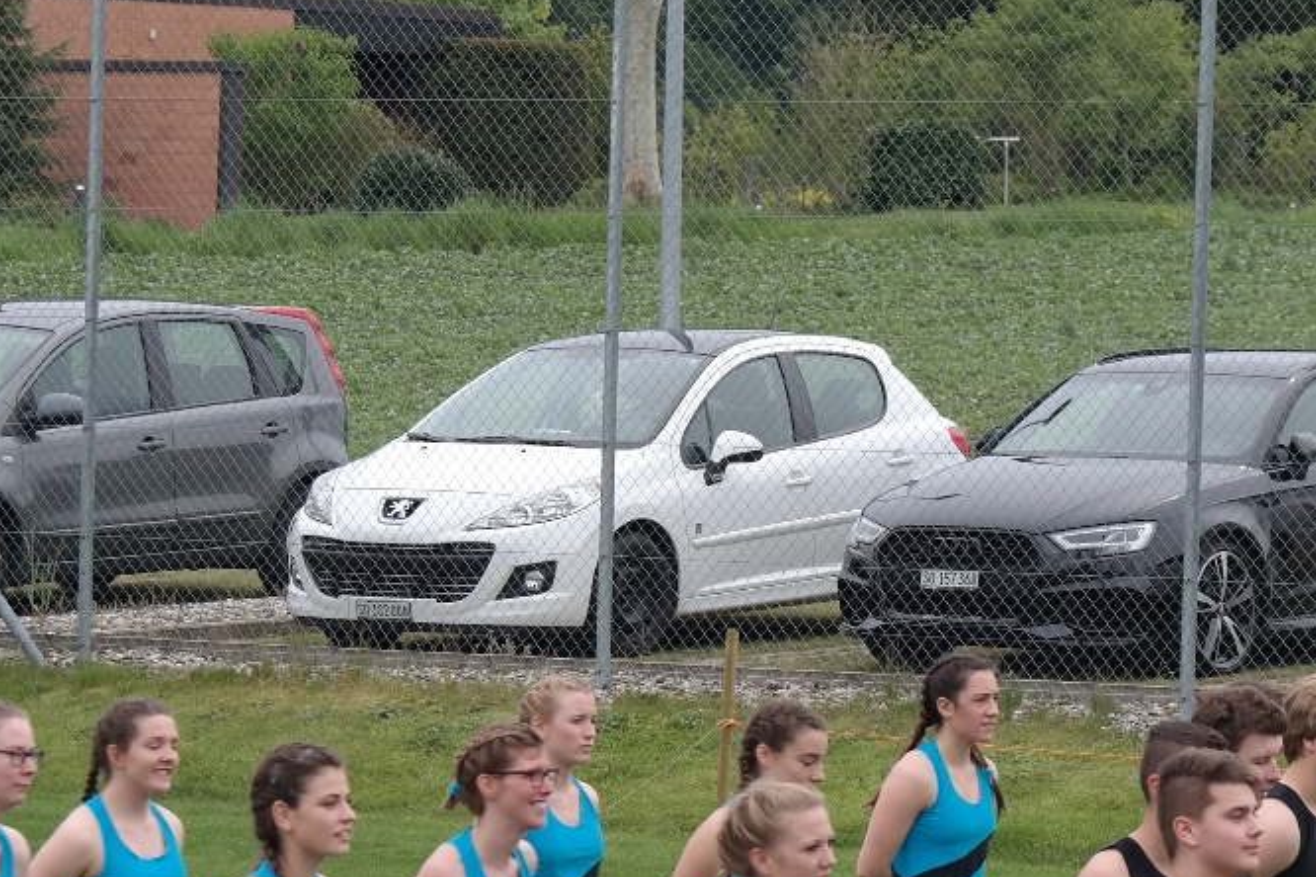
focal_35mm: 257
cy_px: 818
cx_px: 749
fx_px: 9394
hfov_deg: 8.0
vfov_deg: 5.3
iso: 100
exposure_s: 1/250
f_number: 5
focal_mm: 70
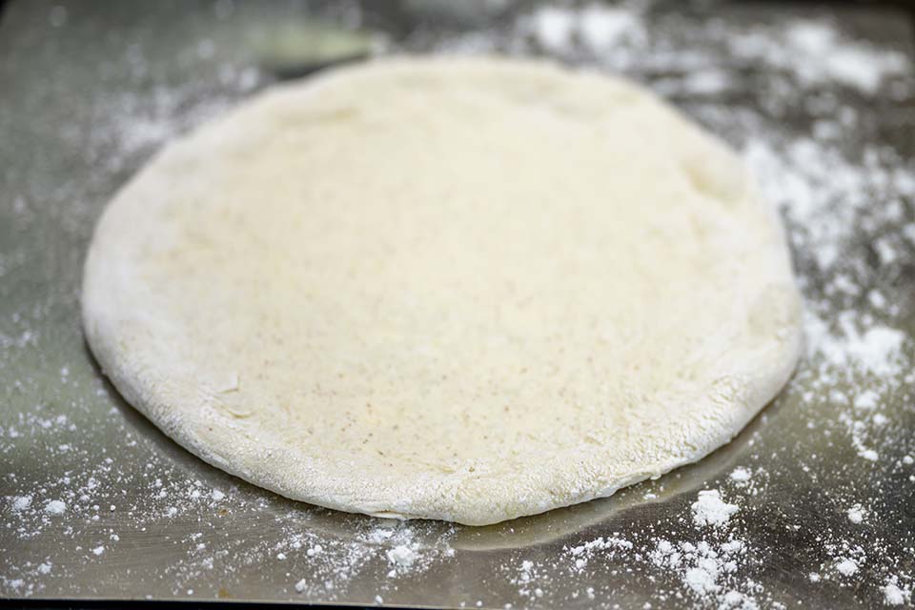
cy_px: 305
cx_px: 458
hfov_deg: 35.1
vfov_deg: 23.8
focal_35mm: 57
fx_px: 1449
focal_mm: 57
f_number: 2.8
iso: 125
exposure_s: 1/400
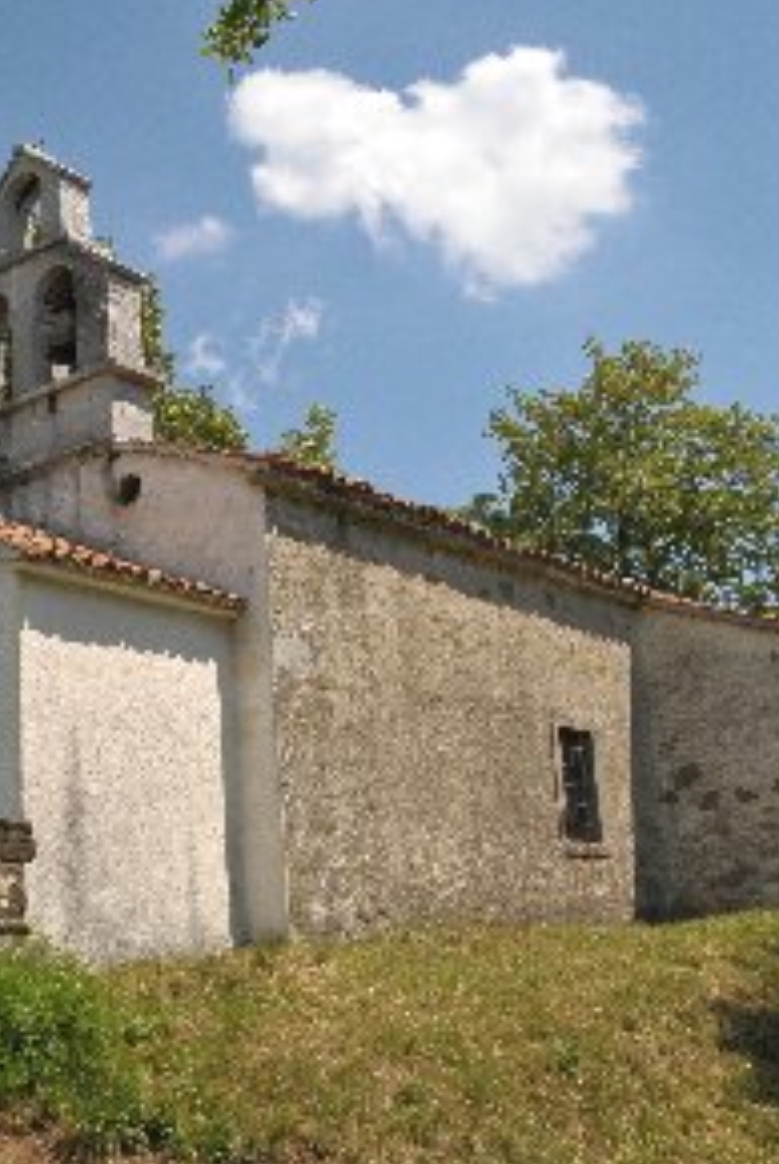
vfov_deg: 44.7
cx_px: 319
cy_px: 578
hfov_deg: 30.7
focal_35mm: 44
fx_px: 1417
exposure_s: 1/640
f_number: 13
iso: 500
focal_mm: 19
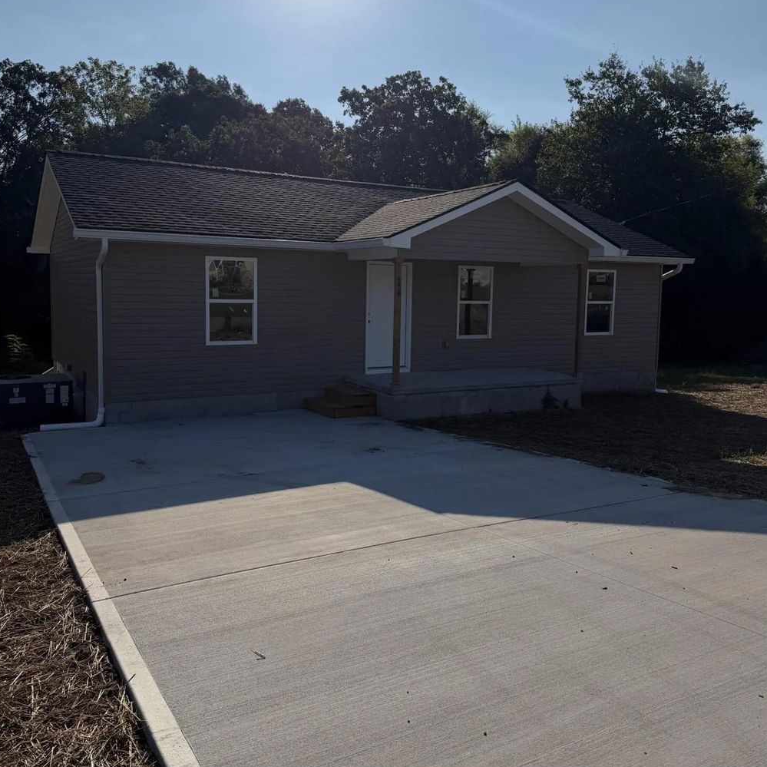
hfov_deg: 55.6
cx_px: 382
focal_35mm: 29
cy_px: 344
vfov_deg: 55.5
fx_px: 727
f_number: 1.78
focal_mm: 6.76
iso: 100
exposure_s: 1/14286
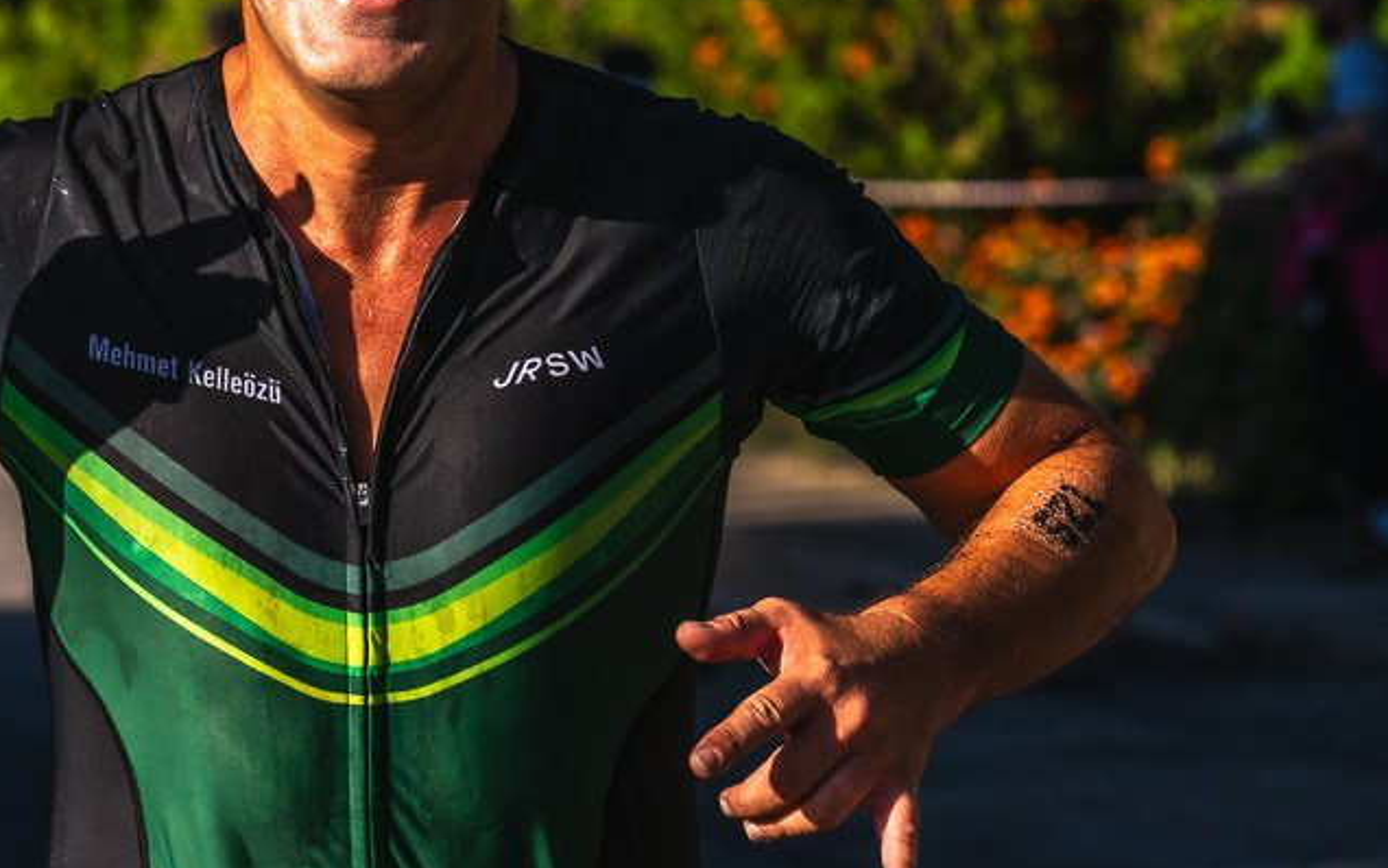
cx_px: 155
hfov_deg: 7.3
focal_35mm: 287
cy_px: 409
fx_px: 10860
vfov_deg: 4.6
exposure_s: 1/2000
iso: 320
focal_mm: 140
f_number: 8
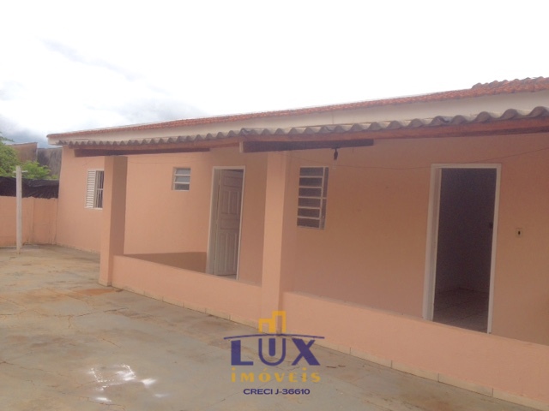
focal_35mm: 35
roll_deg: -0.7
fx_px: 555
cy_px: 206
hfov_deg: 52.6
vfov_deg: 40.7
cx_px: 274
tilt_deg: -1.1
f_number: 2.4
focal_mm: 4.28
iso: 50
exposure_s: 1/1255
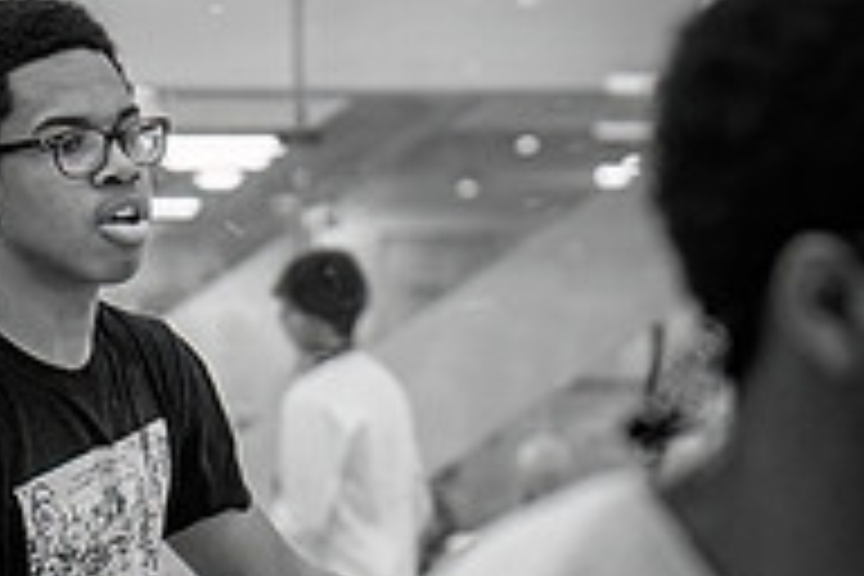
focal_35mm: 211
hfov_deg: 9.7
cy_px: 686
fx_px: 5064
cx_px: 706
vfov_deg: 6.5
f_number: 2.8
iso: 1600
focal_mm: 70
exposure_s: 1/320
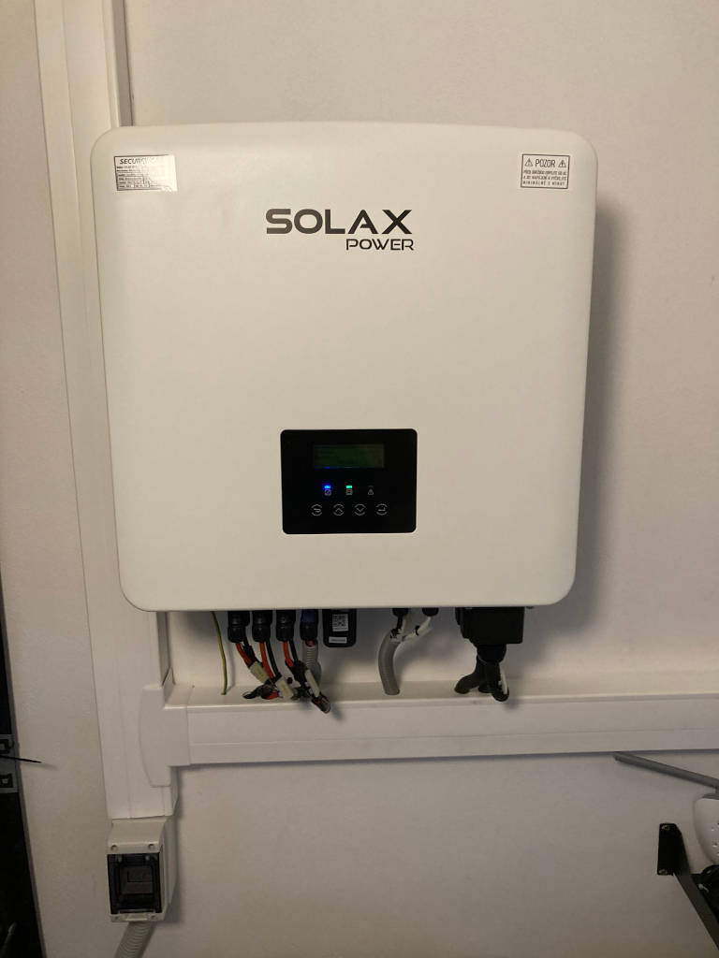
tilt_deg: -10.9
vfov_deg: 63.4
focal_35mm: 28
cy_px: 479
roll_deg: +0.8
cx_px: 360
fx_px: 775
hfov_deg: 49.7
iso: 160
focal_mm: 3.99
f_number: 1.8
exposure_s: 1/50
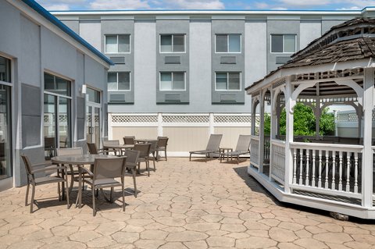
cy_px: 124
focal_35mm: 29
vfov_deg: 44.9
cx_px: 188
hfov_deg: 63.7
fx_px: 302
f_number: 9
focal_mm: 29
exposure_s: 1/125
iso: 100
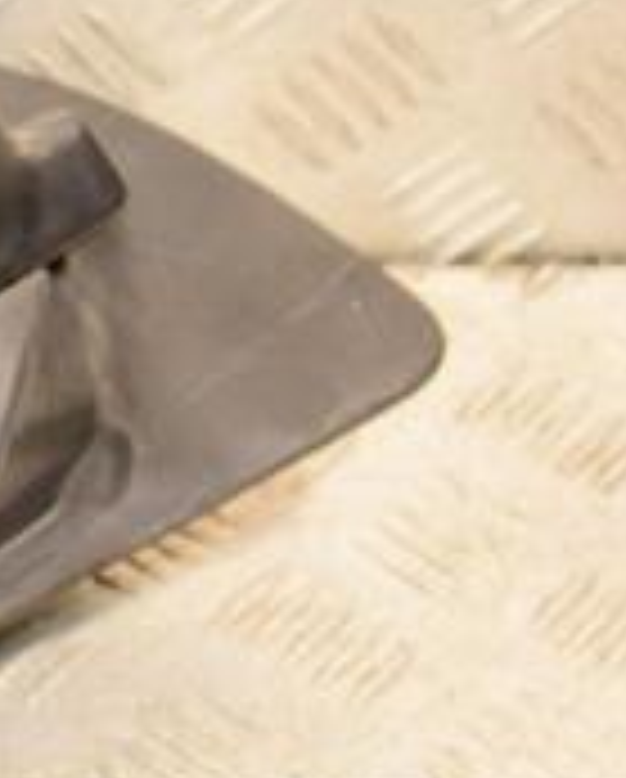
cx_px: -464
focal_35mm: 171
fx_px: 3941
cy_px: 265
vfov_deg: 11.3
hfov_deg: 8.7
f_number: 5
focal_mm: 35
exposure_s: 1/200
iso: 800
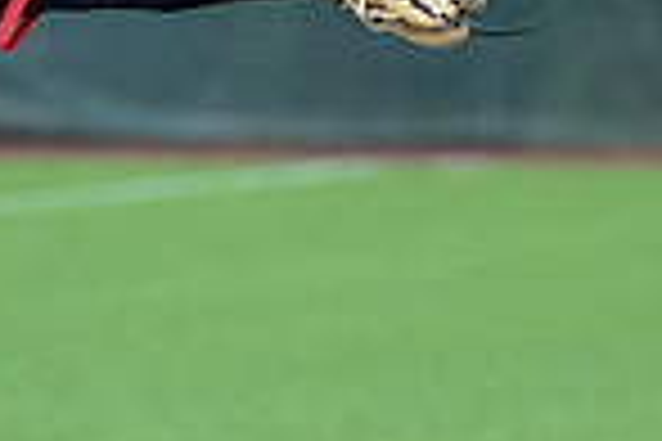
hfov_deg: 1.5
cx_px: -251
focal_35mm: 1416
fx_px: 26037
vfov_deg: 1.0
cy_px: 297
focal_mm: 200
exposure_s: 1/2000
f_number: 3.2
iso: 2000
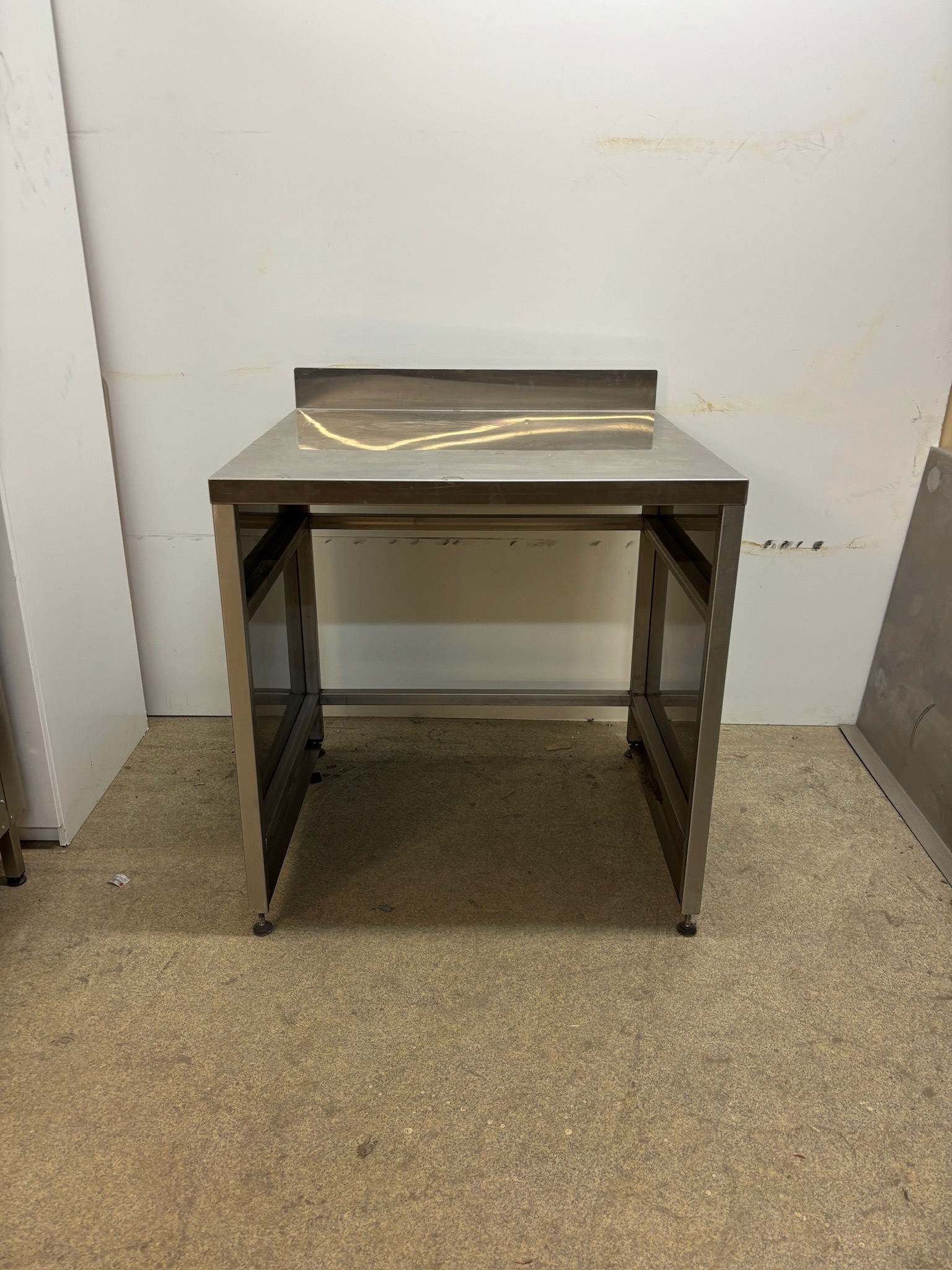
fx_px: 953
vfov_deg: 67.3
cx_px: 476
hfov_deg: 53.1
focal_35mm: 26
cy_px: 635
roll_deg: -1.0
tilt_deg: -21.6
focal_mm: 5.96
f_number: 1.6
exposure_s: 1/50
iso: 100
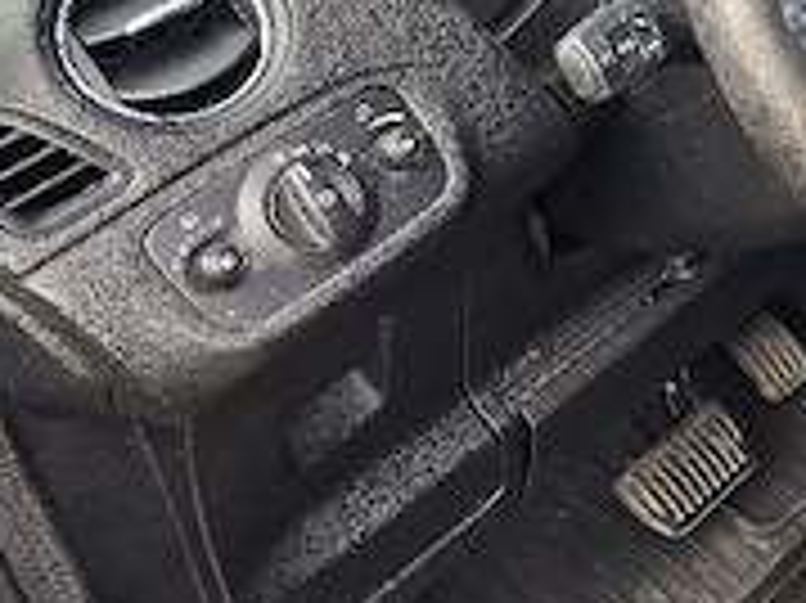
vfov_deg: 18.3
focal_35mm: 77
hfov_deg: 20.6
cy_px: -86
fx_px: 1792
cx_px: 1297
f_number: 1.7
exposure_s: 1/182
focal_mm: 6.3
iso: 32
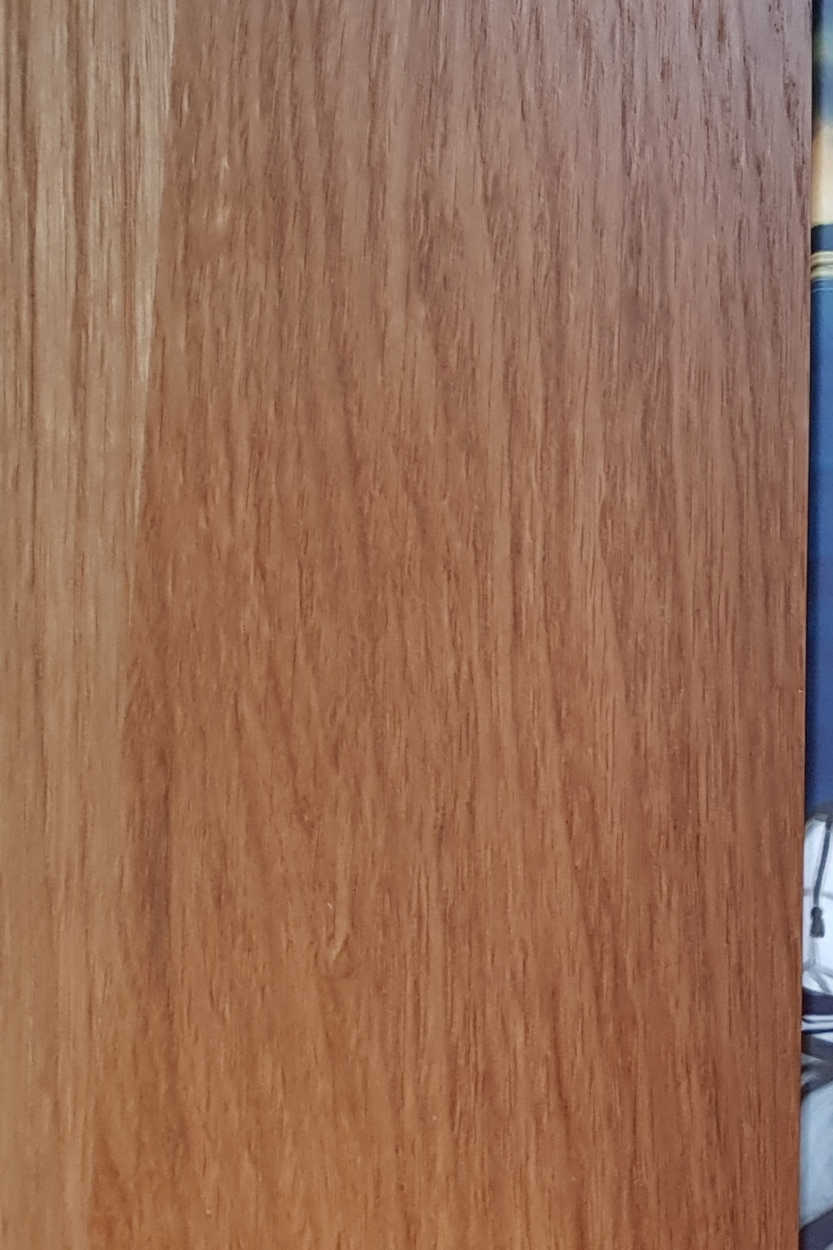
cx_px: 1399
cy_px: 559
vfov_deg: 29.2
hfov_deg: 17.0
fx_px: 2395
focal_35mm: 69
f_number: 1.7
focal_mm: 4.2
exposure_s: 1/50
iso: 100
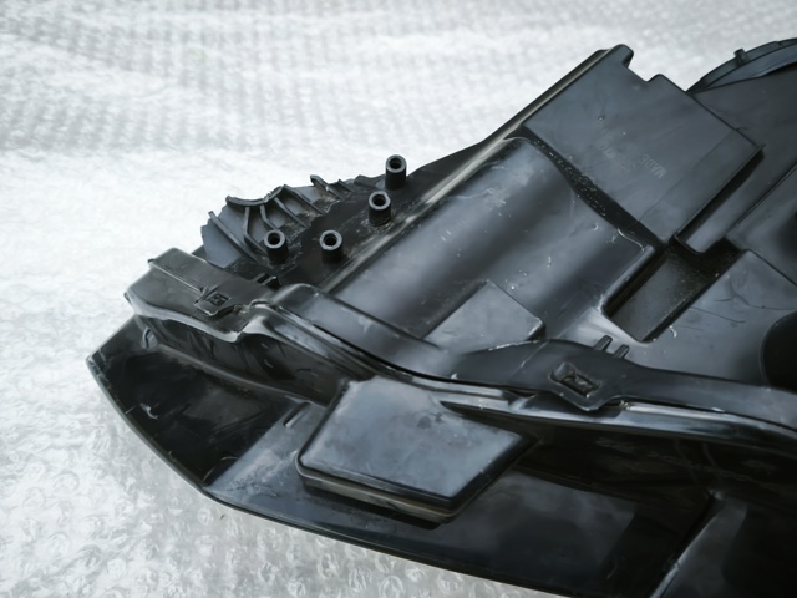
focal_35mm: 35
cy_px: 299
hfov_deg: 52.6
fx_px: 806
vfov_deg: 40.7
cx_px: 398
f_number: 1.7
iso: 640
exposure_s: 1/60
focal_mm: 5.35
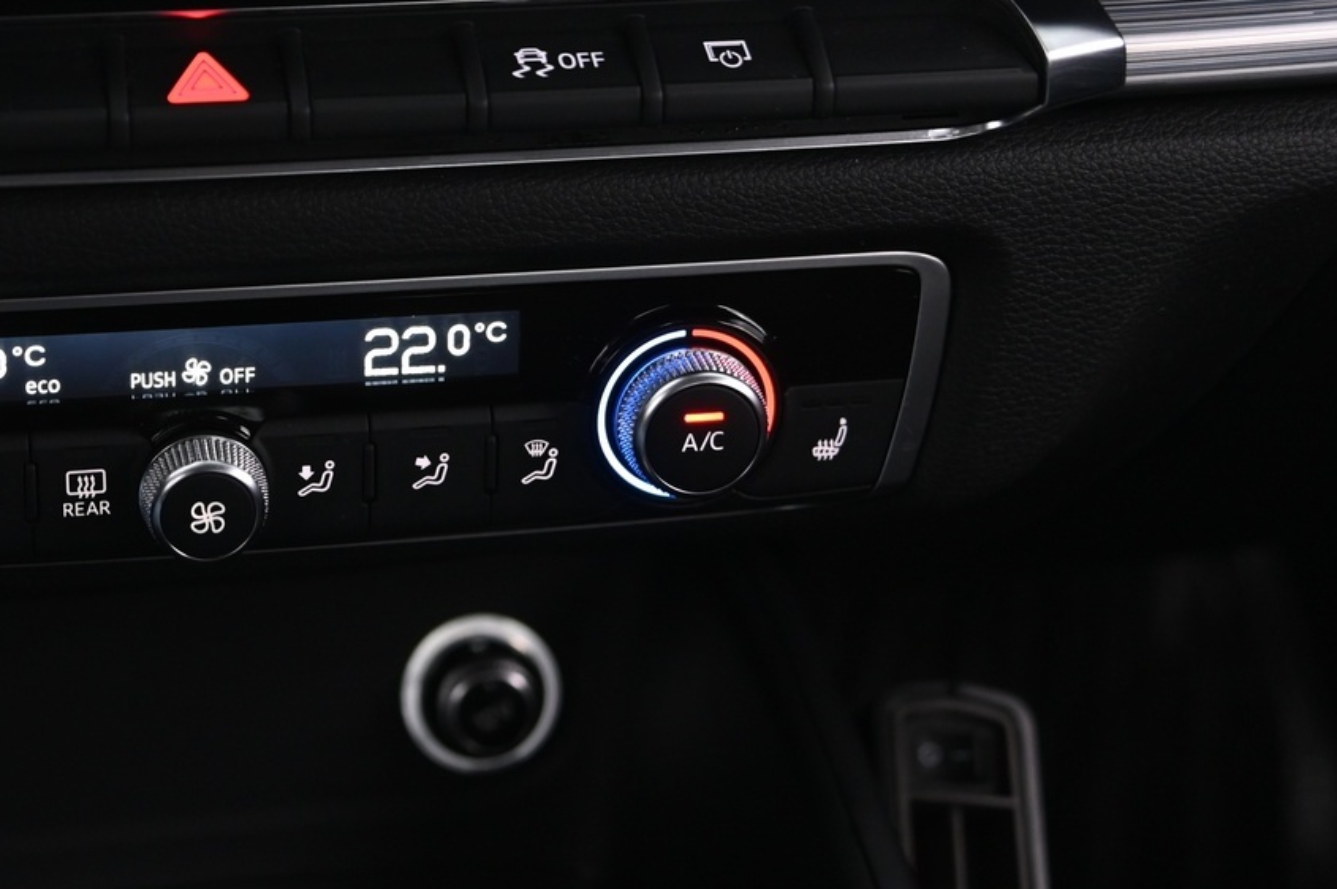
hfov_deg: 27.1
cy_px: 85
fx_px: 2709
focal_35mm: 73
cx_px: 223
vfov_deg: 18.3
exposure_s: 1/15
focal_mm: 38
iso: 2000
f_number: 4
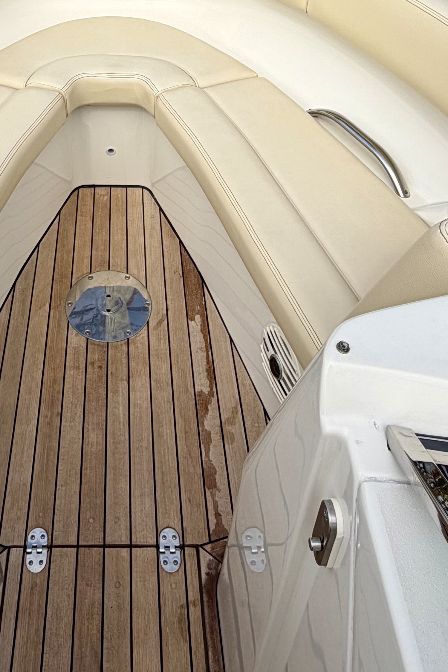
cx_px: 116
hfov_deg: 35.2
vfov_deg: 46.8
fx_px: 691
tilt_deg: -29.5
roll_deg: +1.2
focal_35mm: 37
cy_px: 69
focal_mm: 2.22
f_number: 2.2
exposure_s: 1/1050
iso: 20
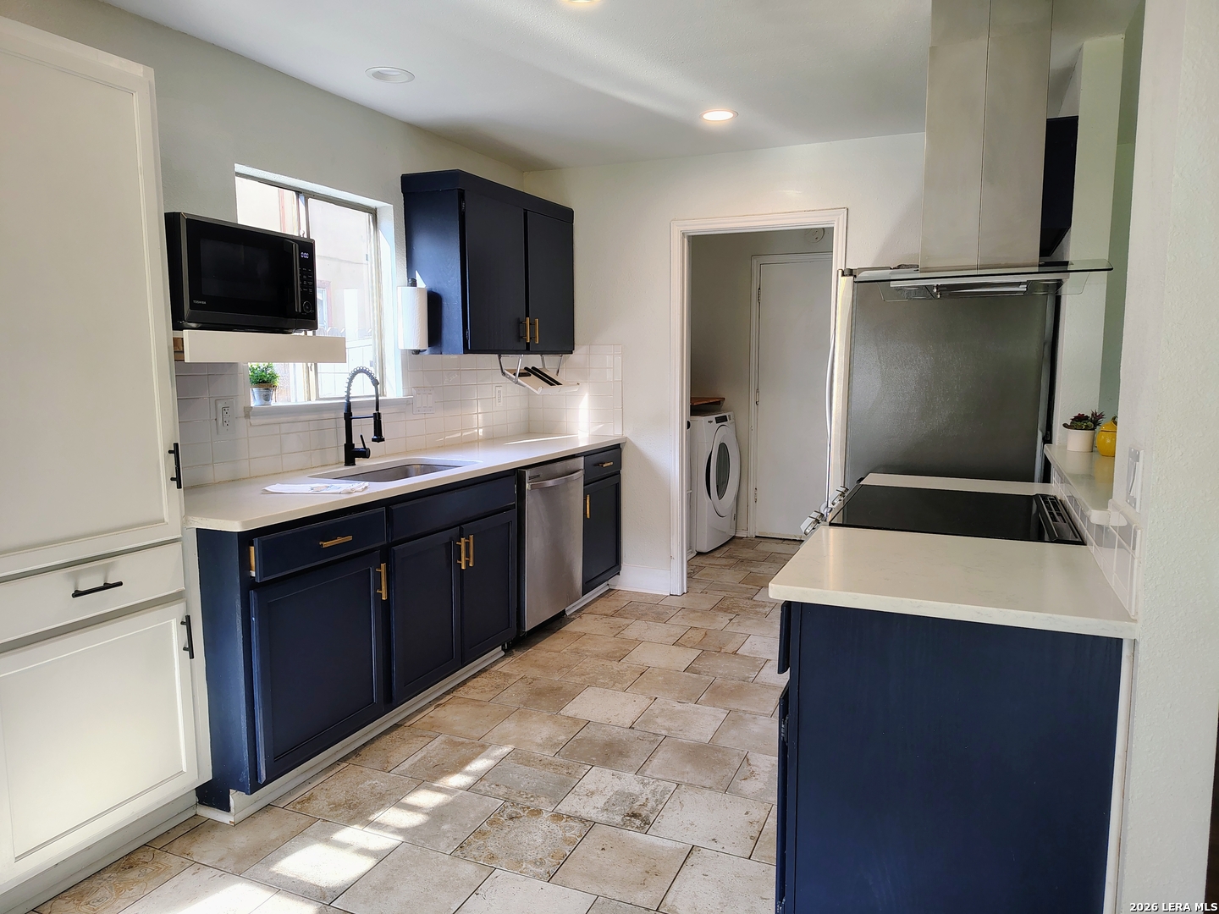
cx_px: 610
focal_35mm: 24
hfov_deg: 71.6
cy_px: 457
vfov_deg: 56.8
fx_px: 845
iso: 477
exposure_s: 1/120
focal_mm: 5.56
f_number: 1.8
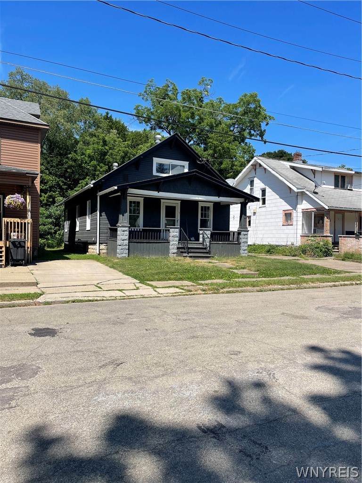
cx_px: 181
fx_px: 349
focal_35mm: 25
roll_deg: -1.4
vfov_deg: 69.4
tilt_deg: -0.4
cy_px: 242
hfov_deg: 54.9
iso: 32
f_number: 1.6
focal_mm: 5.1
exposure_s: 1/2857
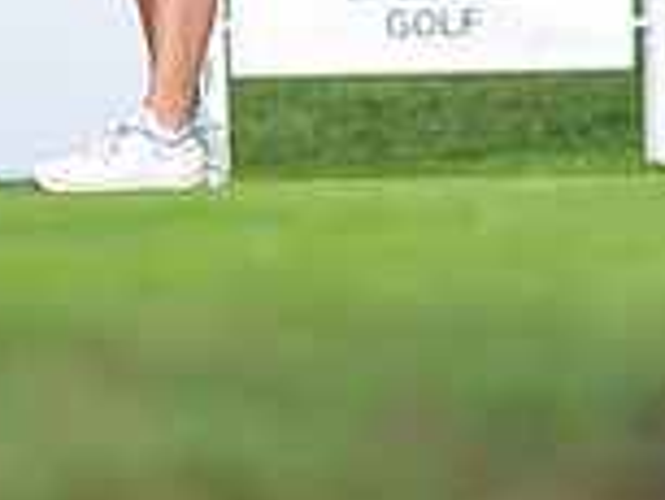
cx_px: 165
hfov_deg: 2.3
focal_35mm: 848
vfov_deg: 1.8
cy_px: -387
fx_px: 16304
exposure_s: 1/800
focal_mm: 300
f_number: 5
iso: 250
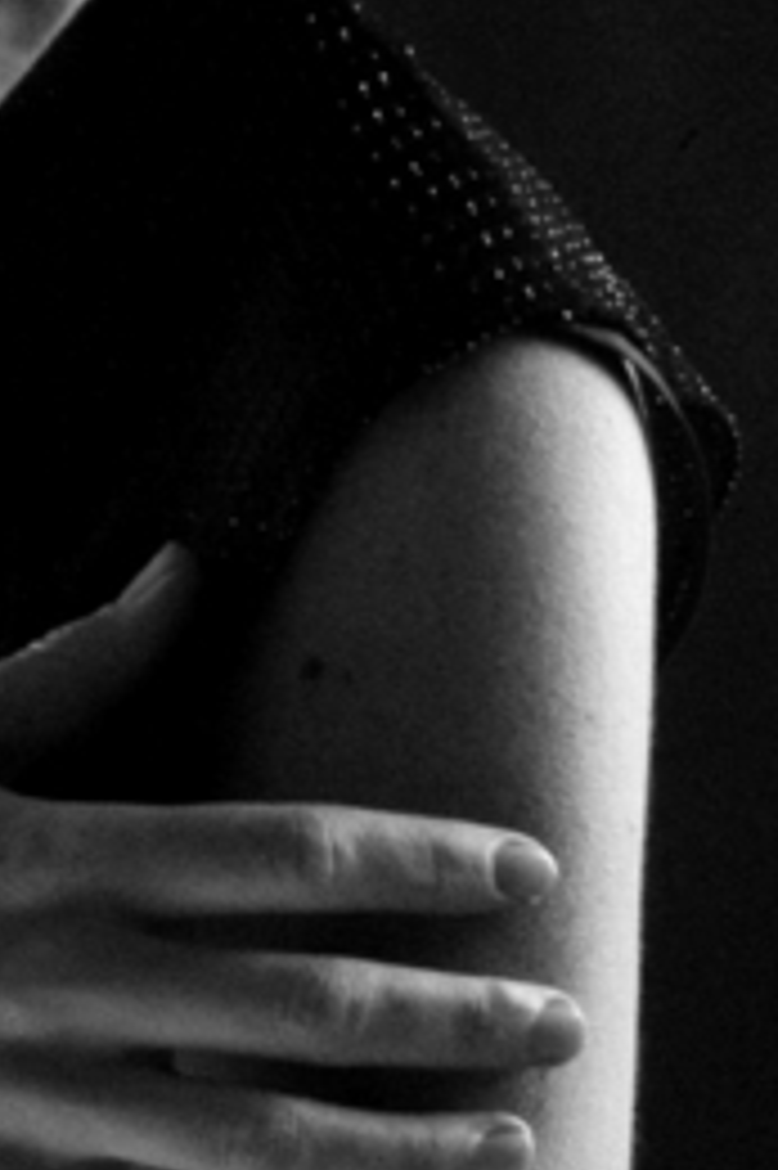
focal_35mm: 127
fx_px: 4122
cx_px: -160
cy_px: 623
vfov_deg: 16.1
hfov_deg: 10.6
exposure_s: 1/90
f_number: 22
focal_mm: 28
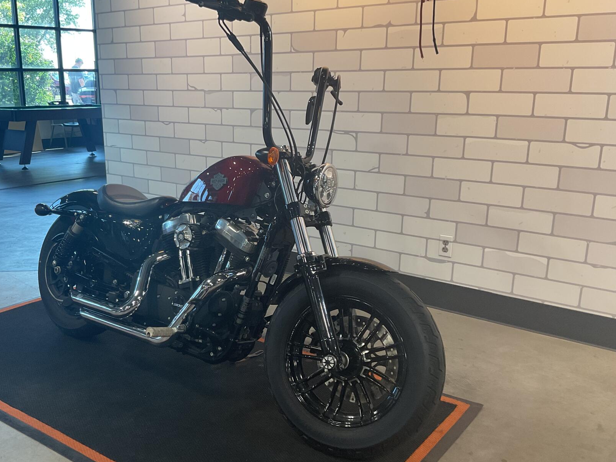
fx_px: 641
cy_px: 253
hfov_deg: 51.0
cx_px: 242
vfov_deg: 39.6
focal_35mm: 36
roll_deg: +1.1
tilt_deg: -16.1
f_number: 1.8
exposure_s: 1/100
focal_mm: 3
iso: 64
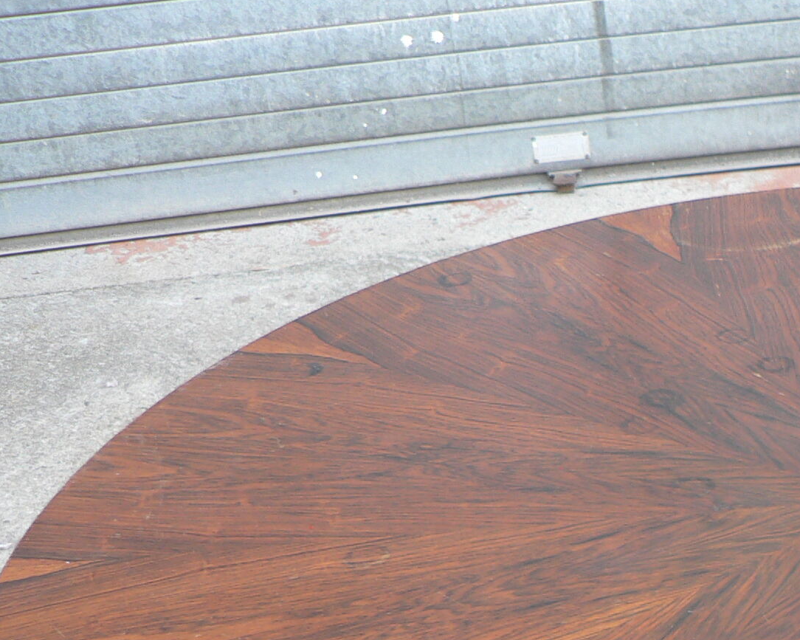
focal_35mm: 83
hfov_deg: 21.6
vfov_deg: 17.9
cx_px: 920
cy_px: 700
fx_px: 1965
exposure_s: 1/40
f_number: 2.8
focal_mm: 6
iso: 80
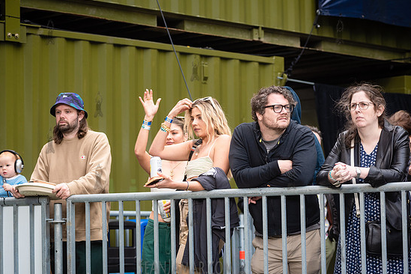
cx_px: 195
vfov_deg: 12.3
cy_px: 140
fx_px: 1267
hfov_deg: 18.4
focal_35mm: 111
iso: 640
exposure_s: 1/320
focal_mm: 105
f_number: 4
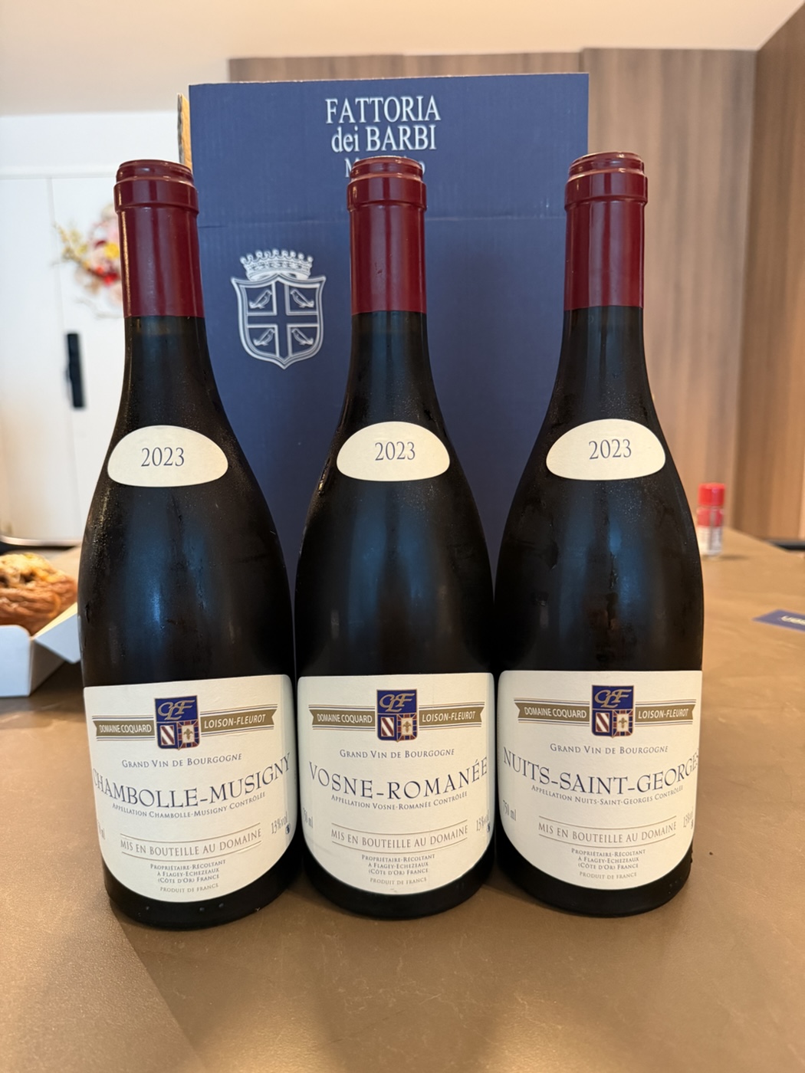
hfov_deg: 56.8
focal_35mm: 24
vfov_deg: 71.6
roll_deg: +1.0
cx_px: 402
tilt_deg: -9.9
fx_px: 744
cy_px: 536
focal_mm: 6.76
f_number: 1.78
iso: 640
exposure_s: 1/50
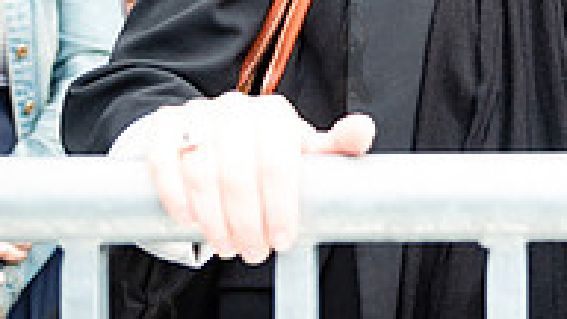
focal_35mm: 116
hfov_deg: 17.5
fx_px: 1744
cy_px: -89
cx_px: 709
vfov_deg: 10.2
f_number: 3.2
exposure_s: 1/500
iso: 1000
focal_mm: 35
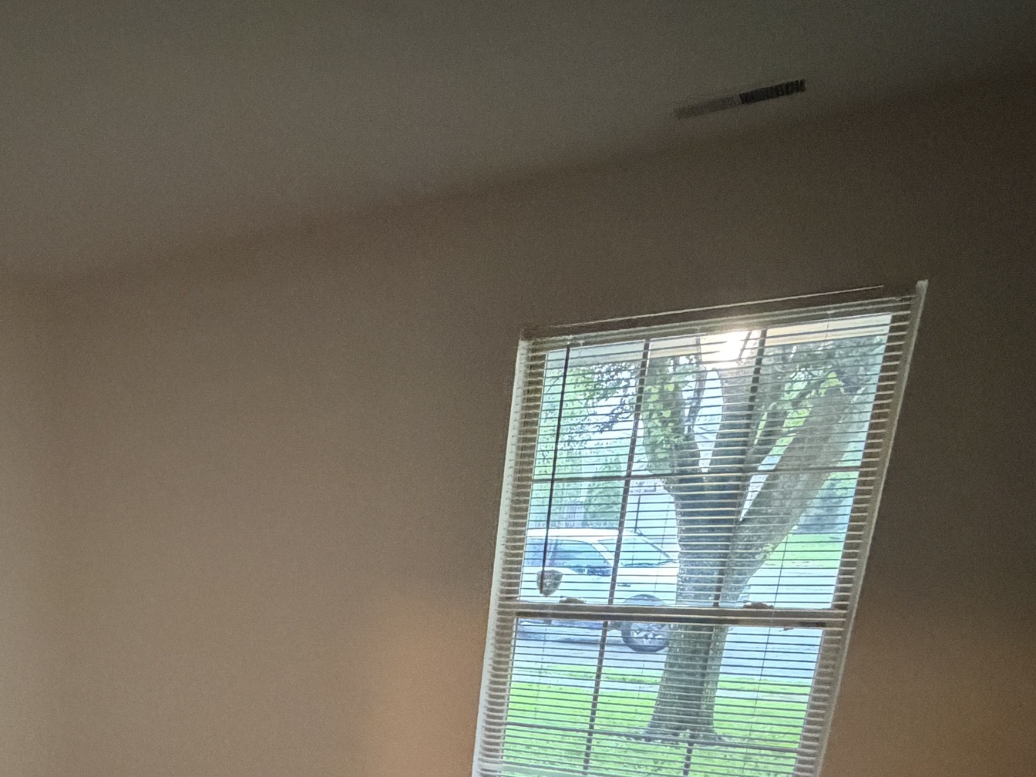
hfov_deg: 49.8
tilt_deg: -18.3
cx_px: 84
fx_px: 958
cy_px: 817
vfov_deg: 38.1
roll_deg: +1.7
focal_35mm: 32
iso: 1600
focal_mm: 2.22
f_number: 2.2
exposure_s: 1/40
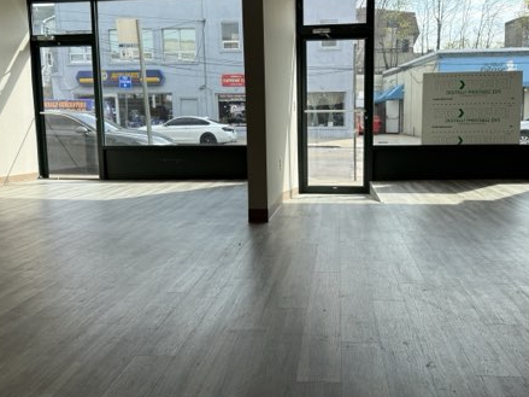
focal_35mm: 35
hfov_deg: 52.4
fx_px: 535
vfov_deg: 40.7
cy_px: 200
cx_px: 311
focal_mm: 6.76
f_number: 1.78
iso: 100
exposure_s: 1/2232
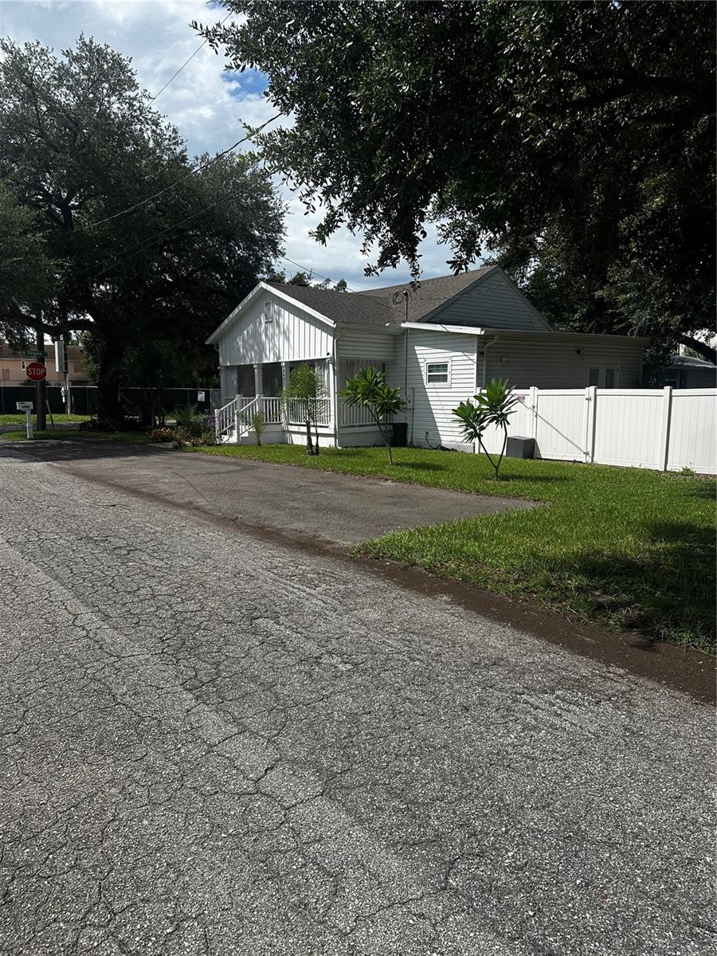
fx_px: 663
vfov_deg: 71.6
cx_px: 358
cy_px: 478
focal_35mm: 24
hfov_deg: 56.8
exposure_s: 1/7576
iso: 80
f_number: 1.78
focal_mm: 6.86
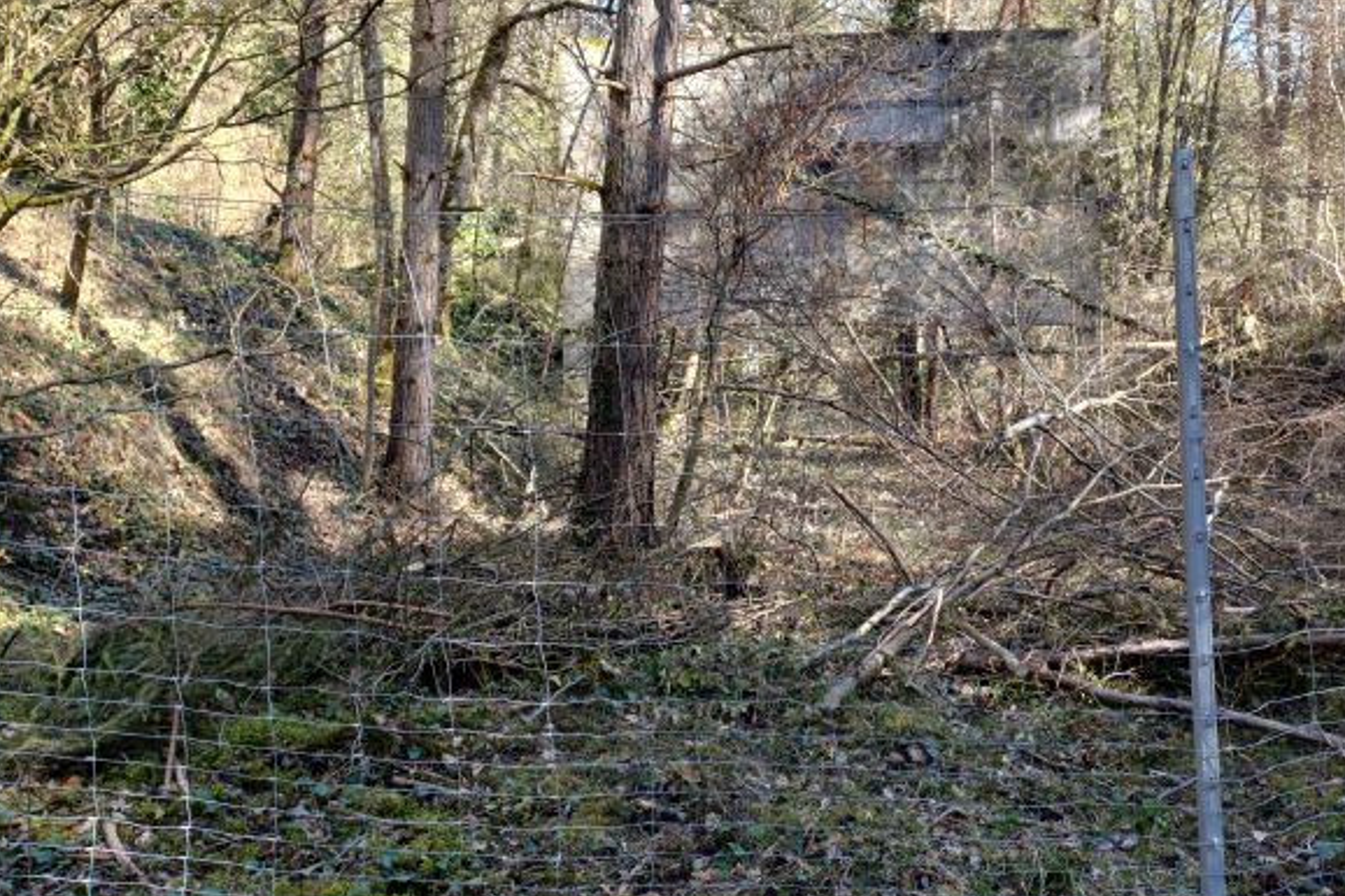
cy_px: 396
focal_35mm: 36
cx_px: 796
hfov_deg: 52.8
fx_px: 1345
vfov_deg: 36.8
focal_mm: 4.65
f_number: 1.8
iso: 50
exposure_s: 1/106
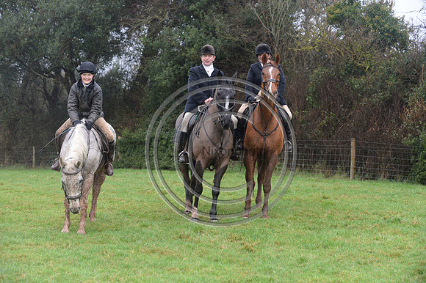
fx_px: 887
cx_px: 213
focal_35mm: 75
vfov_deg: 18.2
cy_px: 142
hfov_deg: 27.0
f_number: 4
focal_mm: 75
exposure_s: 1/800
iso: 1600
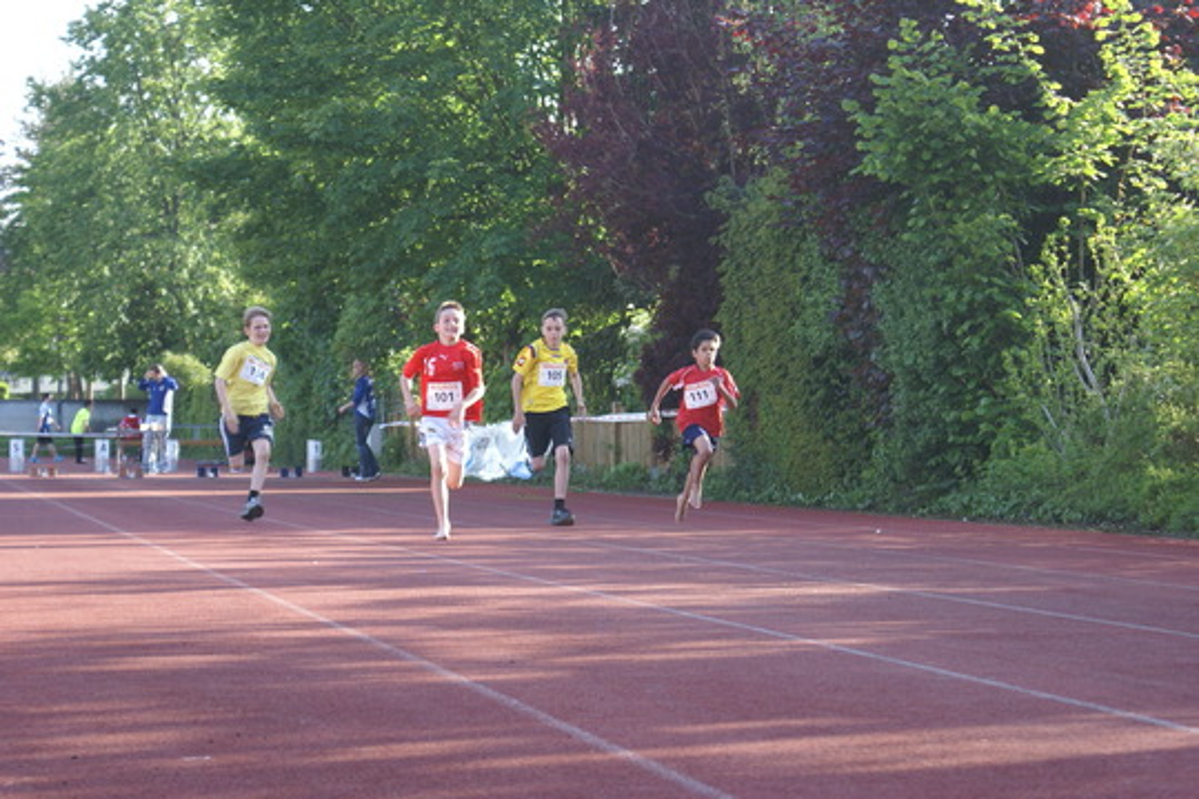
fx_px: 2997
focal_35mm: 90
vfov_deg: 15.2
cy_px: 400
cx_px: 600
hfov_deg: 22.6
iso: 400
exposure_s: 1/250
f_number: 5.6
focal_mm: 60
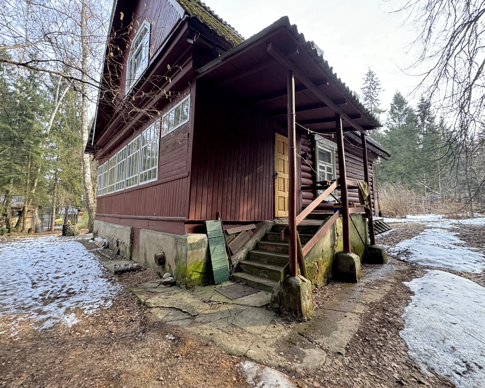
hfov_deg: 96.7
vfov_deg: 84.0
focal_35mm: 15
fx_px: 215
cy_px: 197
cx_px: 228
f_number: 2.2
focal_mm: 2.22
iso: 160
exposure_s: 1/99
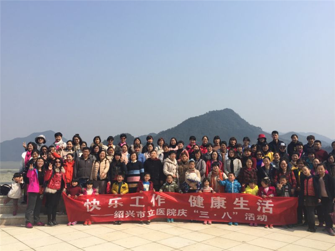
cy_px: 126
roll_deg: -0.5
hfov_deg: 61.7
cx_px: 168
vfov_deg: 48.2
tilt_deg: +6.5
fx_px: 281
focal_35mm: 29
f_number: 2.2
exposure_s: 1/2639
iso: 32
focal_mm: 4.15
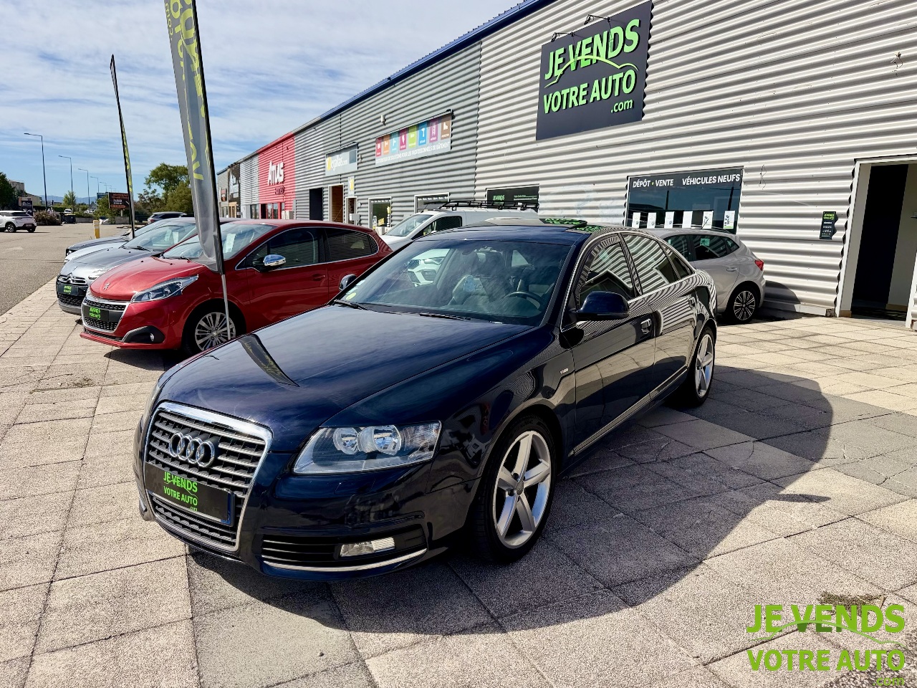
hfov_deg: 71.6
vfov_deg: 56.8
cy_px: 344
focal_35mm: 24
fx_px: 636
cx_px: 458
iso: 80
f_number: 1.78
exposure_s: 1/9091
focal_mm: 6.76
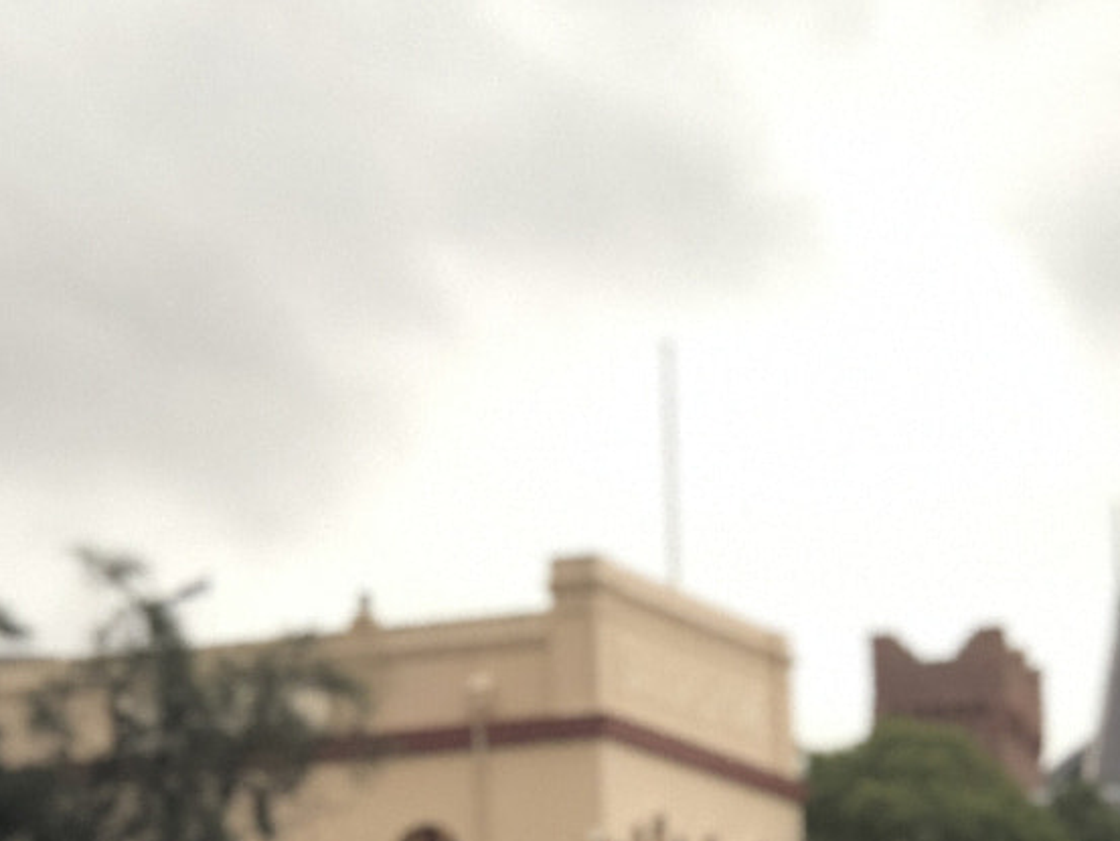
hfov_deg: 12.0
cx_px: 778
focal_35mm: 165
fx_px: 5340
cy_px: 855
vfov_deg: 8.9
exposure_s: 1/50
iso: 160
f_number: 2.8
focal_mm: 6.6
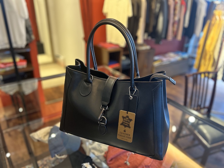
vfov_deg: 53.1
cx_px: 112
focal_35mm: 26
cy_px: 84
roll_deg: -1.6
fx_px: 168
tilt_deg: -24.4
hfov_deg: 67.3
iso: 125
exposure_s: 1/59
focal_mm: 5.7
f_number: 1.5
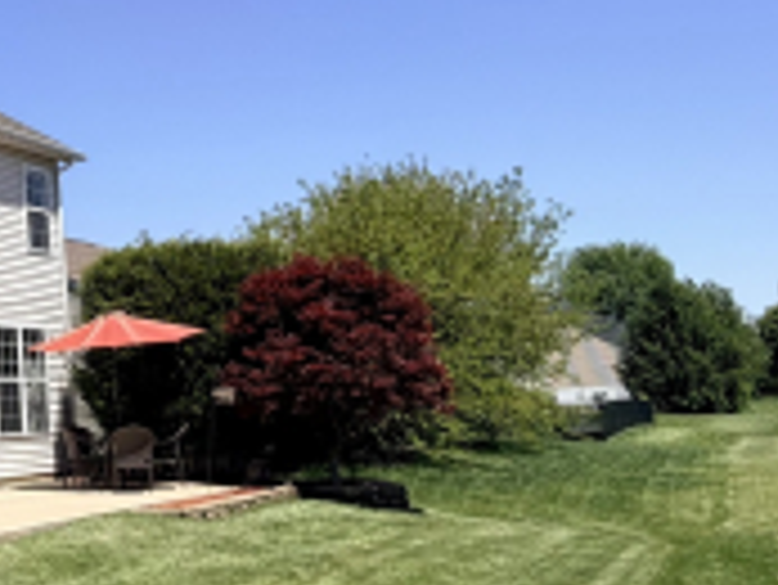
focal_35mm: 54
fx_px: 1215
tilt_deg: +12.1
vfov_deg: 26.7
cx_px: -88
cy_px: 153
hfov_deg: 31.4
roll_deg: +3.0
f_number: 2.2
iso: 20
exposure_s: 1/914
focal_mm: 2.22
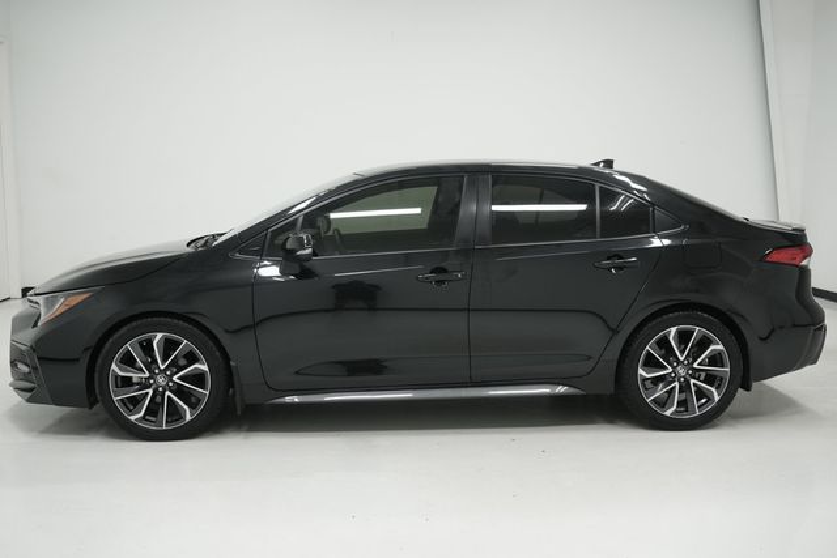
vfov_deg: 38.9
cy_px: 279
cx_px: 418
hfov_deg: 55.8
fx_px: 791
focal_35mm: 34
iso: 640
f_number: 5.6
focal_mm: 23
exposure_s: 1/200
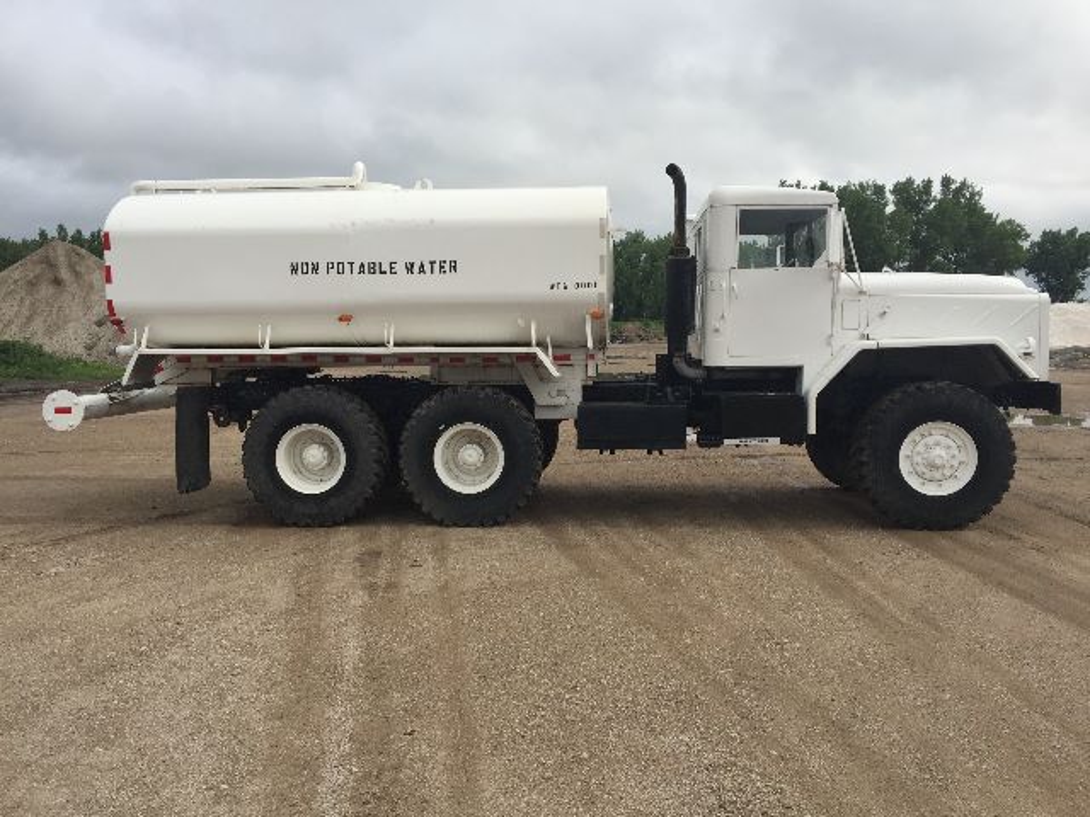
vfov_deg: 48.2
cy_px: 408
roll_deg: -0.6
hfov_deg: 61.7
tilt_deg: -5.8
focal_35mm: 29
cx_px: 545
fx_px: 913
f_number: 2.2
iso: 32
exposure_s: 1/2825
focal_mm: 4.15
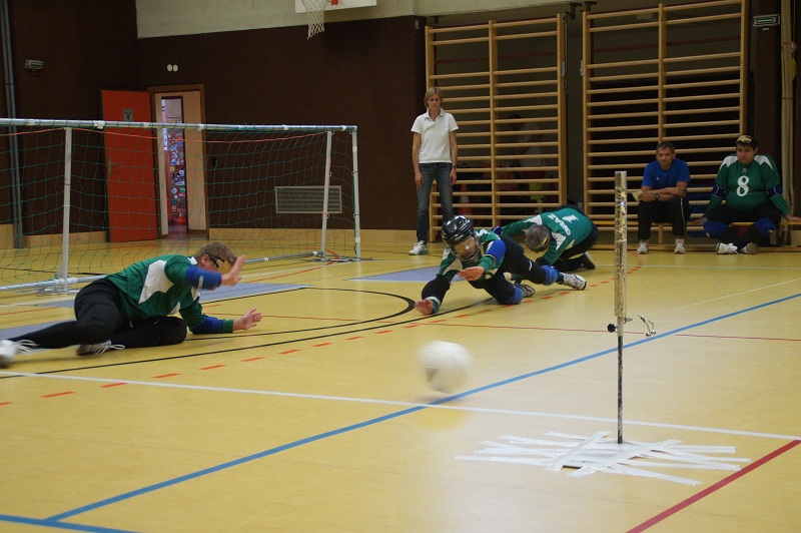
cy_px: 266
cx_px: 400
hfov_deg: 33.4
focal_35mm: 60
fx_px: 1334
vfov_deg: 22.6
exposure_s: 1/80
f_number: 4.5
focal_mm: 40
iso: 1600
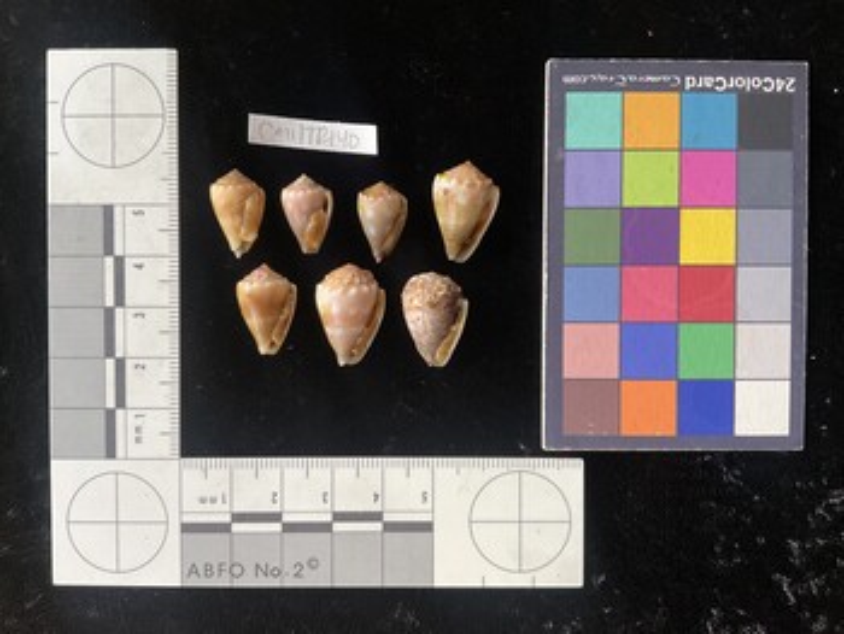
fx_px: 708
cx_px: 422
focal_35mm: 29
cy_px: 317
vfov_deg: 48.3
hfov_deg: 61.6
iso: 100
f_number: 1.8
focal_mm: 3
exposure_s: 1/60
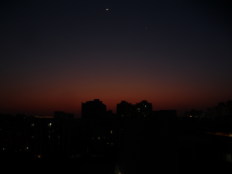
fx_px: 201
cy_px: 87
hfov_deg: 60.0
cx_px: 116
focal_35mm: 30
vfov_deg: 46.8
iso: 100
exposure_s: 1/8
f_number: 3.3
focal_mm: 5.2
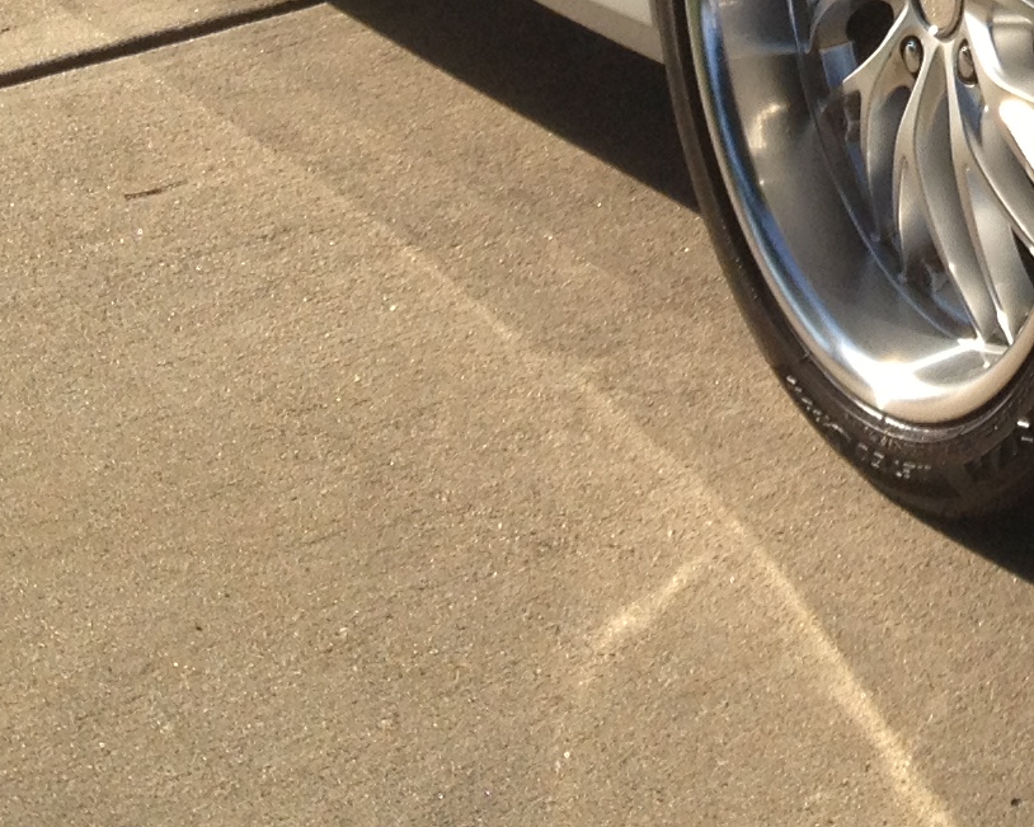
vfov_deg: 10.6
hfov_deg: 13.3
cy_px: -681
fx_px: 4192
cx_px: 1498
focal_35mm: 137
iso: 50
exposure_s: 1/1104
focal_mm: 4.28
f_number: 2.4
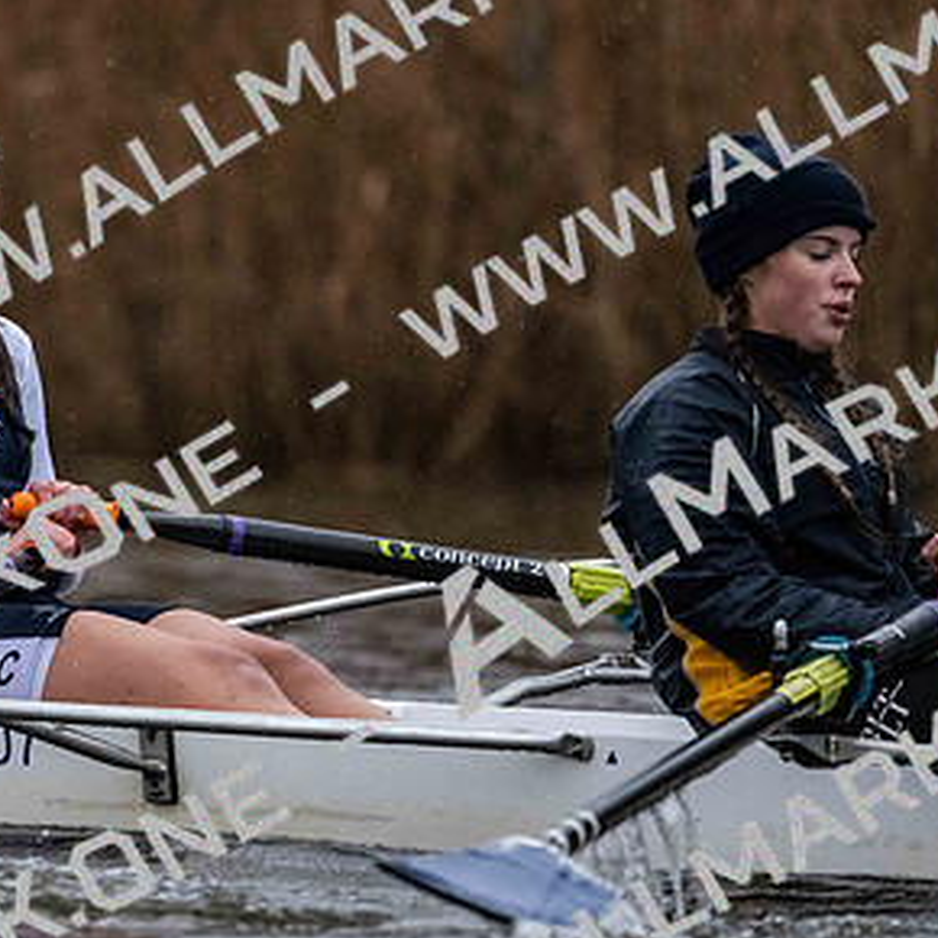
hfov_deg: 2.6
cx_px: 165
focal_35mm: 681
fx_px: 20877
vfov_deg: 2.6
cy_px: 412
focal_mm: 400
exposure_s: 1/1600
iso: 7200
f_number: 4.5
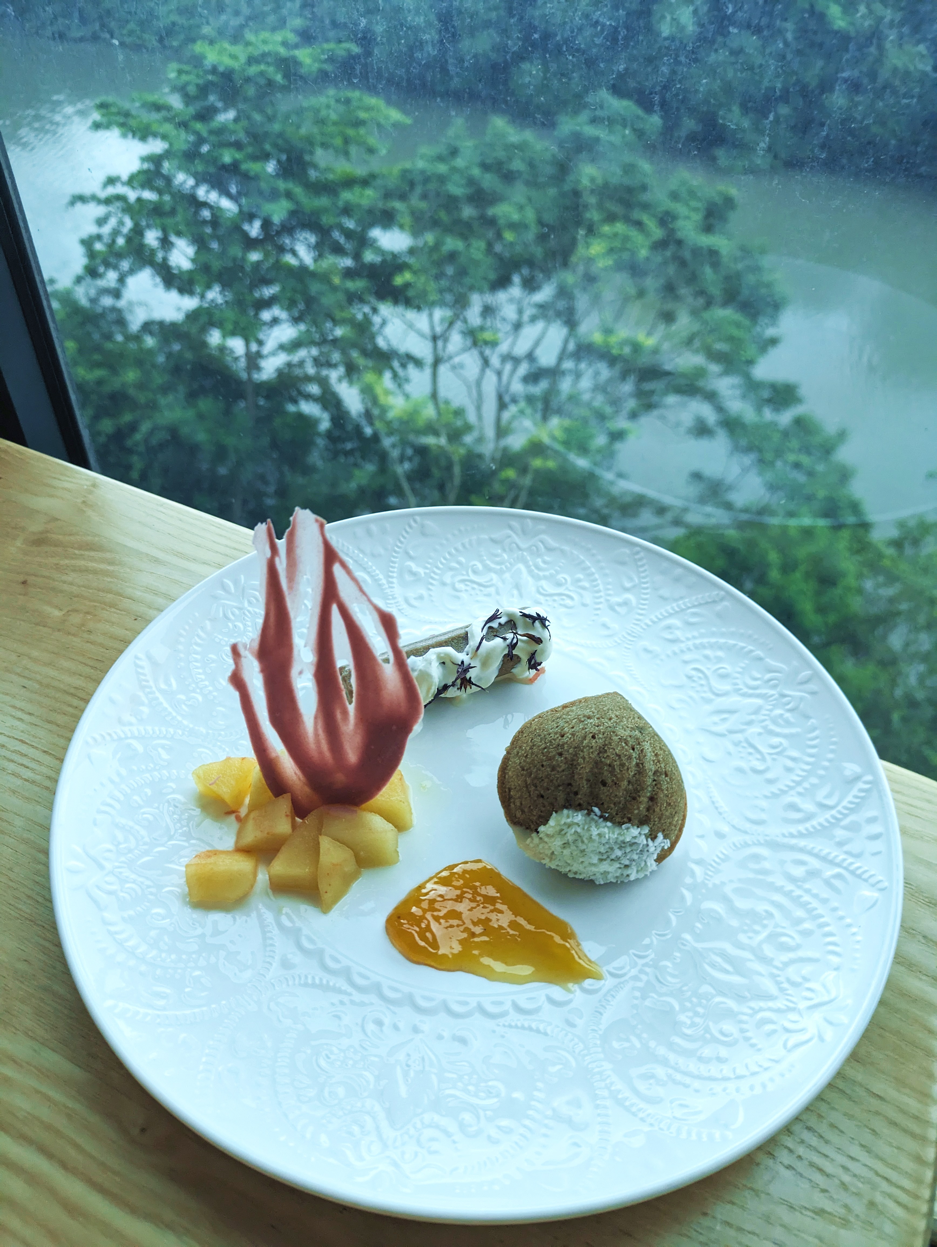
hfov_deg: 54.9
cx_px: 468
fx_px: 902
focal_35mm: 25
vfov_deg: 69.4
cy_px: 624
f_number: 1.89
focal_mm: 5.43
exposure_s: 1/50
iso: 444
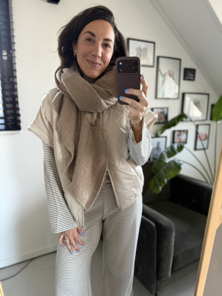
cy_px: 148
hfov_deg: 56.8
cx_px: 111
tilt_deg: -28.8
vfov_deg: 71.6
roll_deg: +2.3
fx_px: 205
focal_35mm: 24
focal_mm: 6.76
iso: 500
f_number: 1.78
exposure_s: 1/60
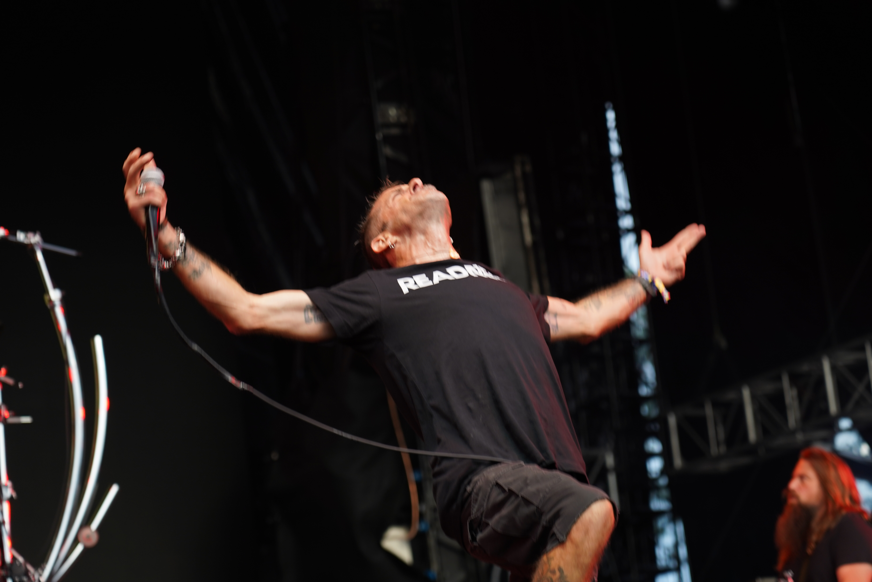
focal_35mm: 105
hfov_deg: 19.5
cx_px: 436
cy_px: 291
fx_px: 2543
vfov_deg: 13.0
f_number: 4
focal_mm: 105
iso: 320
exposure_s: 1/125
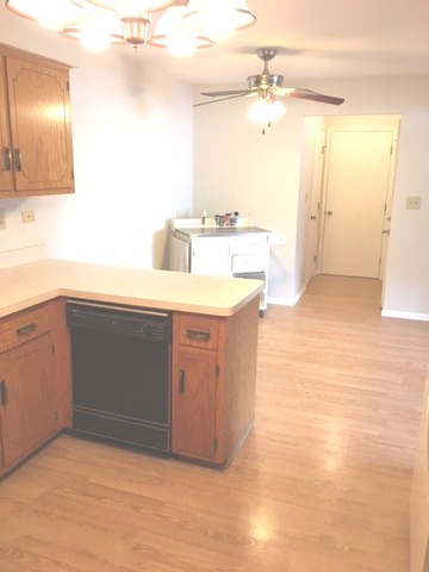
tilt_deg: -13.3
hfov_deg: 48.2
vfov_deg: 61.7
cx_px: 214
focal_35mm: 29
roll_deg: +0.3
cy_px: 286
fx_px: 479
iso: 80
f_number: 2.2
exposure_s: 1/30
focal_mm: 4.15
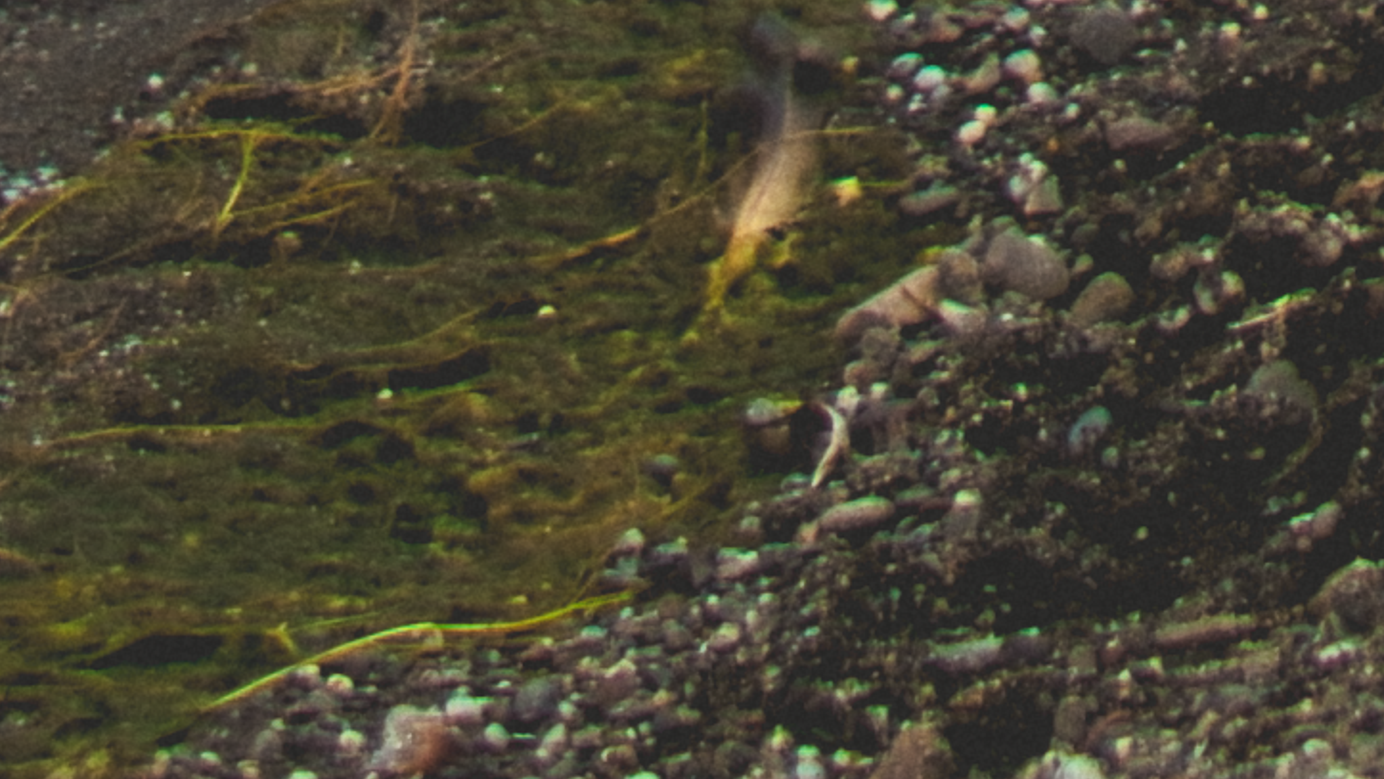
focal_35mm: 313
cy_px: -4714
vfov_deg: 3.2
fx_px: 11489
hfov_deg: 6.9
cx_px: 379
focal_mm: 24
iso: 100
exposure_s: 1/4000
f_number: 1.8
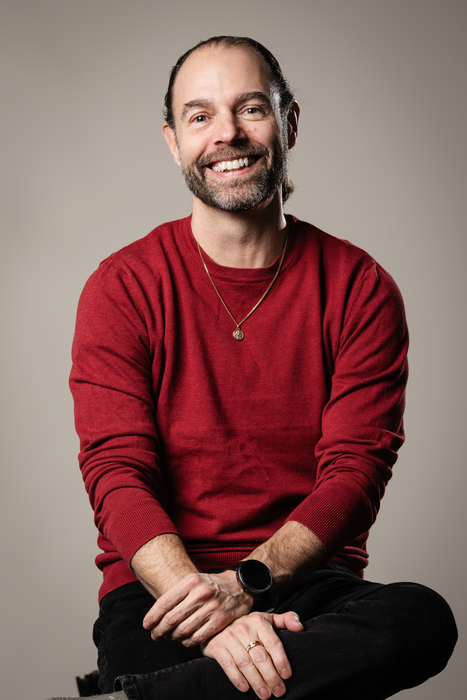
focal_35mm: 100
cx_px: 234
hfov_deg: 13.7
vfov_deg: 20.4
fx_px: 1944
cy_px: 350
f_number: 7.1
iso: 100
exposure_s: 1/80
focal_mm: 100
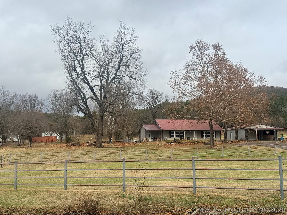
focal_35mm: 48
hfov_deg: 39.7
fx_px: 398
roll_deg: +0.3
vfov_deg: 30.3
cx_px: 144
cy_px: 108
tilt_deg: +5.5
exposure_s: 1/5587
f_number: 1.78
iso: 64
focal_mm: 6.76
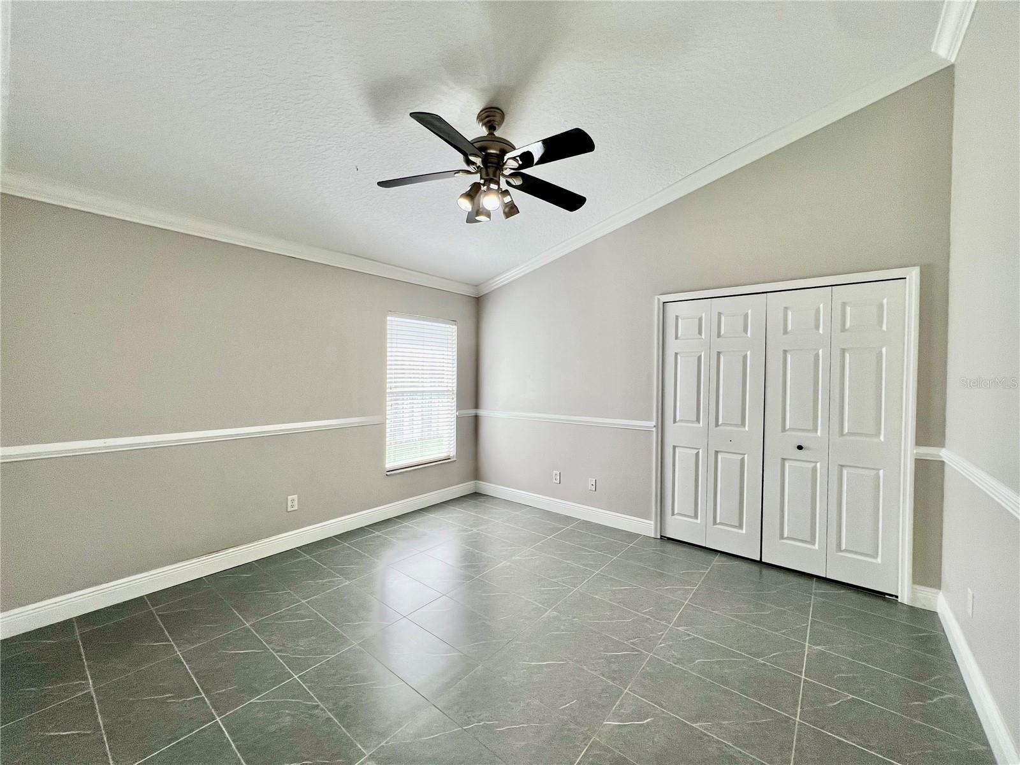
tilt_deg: -1.0
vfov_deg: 89.9
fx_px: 383
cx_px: 510
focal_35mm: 13
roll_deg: -0.6
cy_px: 382
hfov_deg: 106.2
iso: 80
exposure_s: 1/120
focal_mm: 1.57
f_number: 1.8
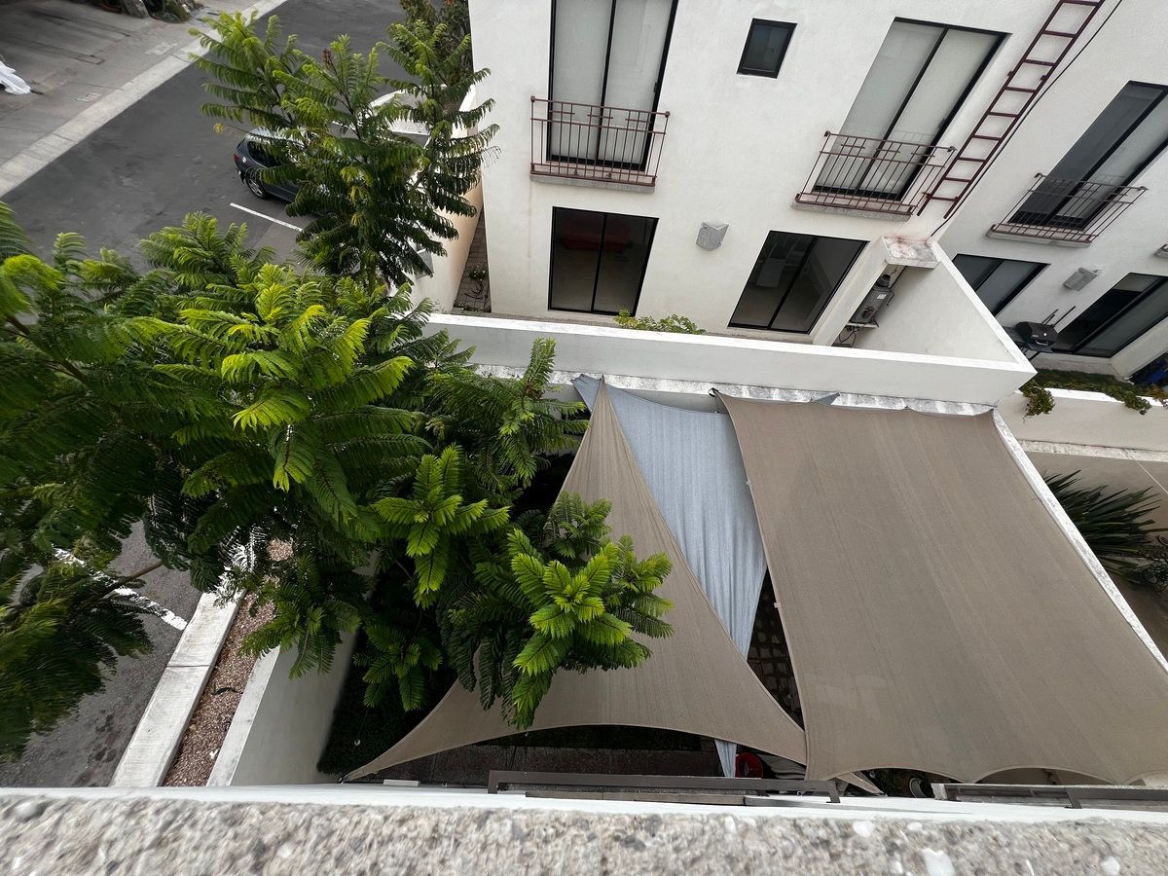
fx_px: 439
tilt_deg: -53.5
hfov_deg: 106.2
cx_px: 584
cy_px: 438
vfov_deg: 89.9
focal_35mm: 13
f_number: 1.8
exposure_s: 1/752
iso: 32
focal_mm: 1.57
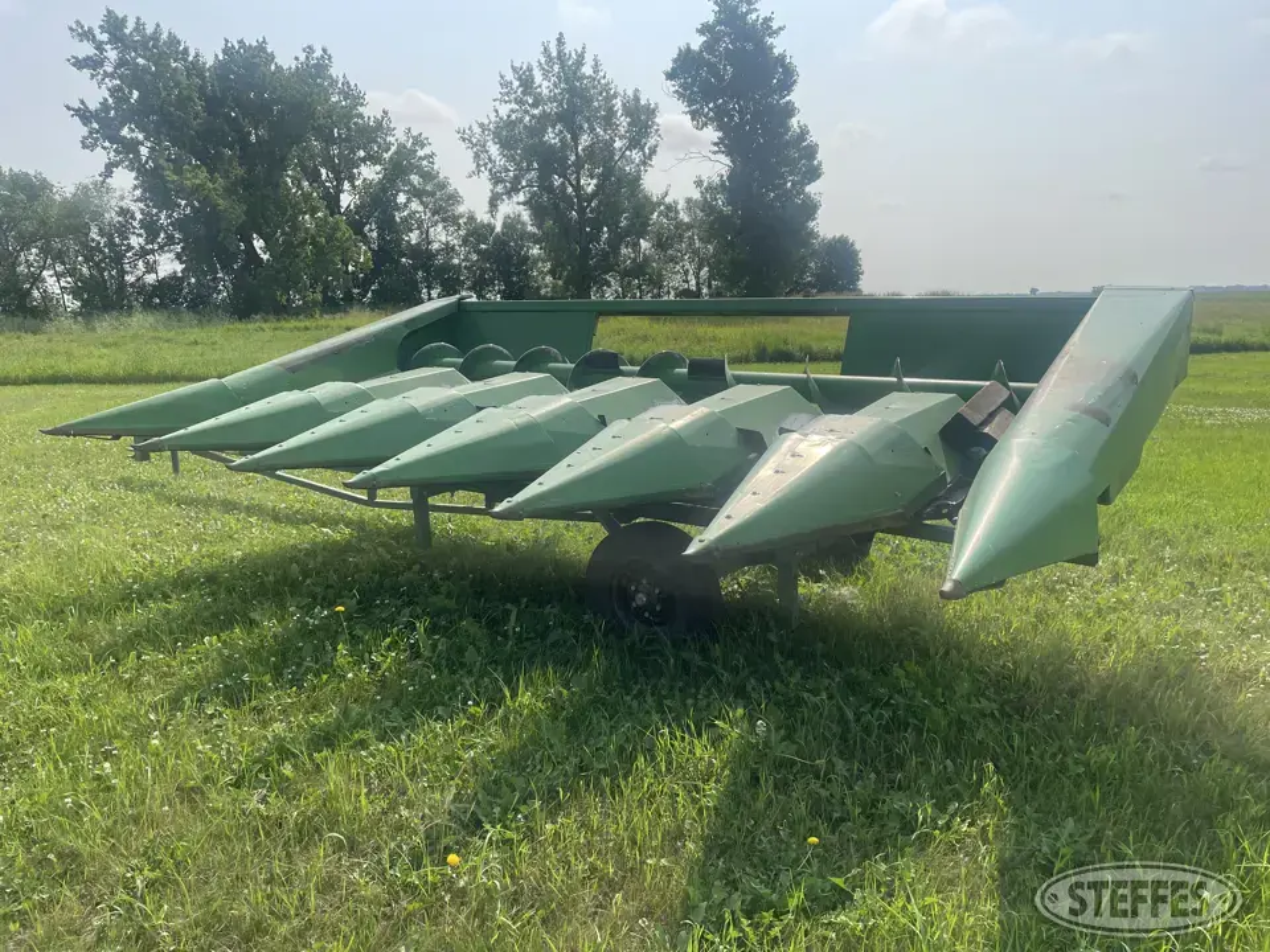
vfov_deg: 53.1
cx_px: 635
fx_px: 954
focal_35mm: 26
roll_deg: +1.6
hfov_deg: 67.3
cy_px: 476
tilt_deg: -10.1
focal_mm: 4.2
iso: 32
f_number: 1.6
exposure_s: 1/3610
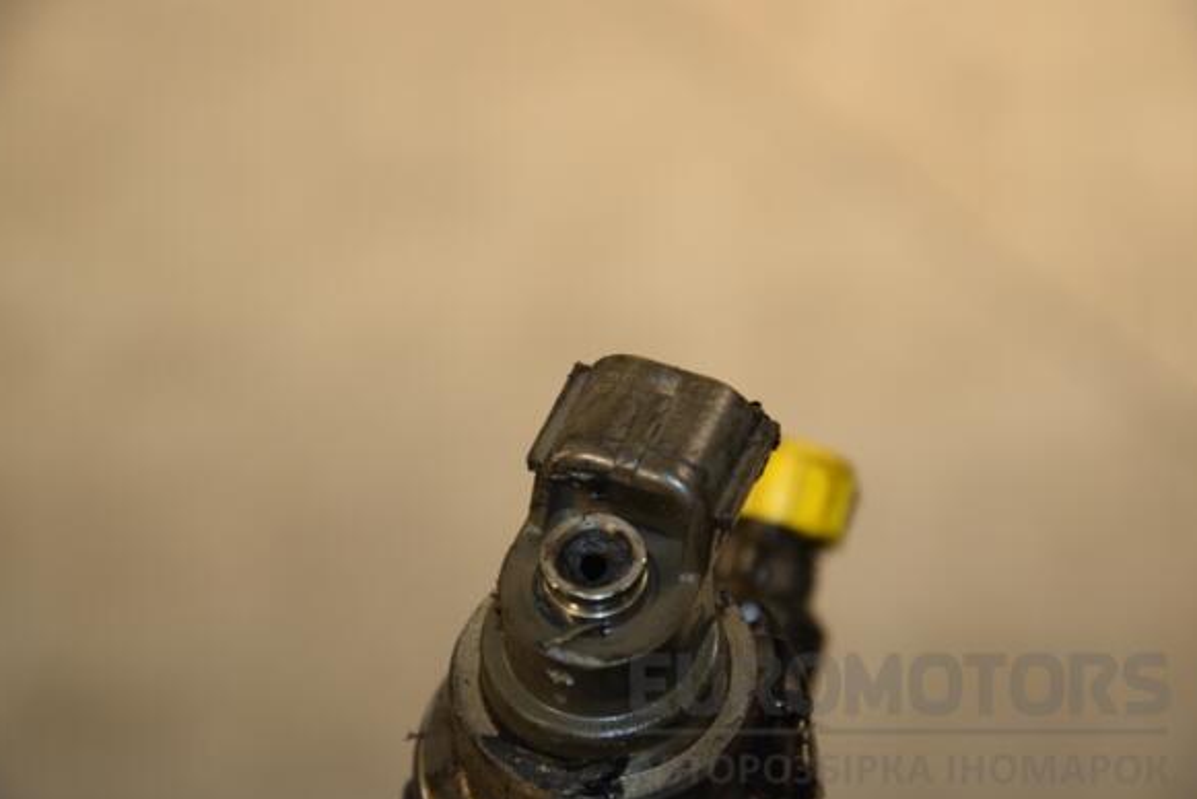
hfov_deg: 12.6
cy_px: 410
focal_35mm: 163
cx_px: 591
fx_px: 5406
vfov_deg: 8.5
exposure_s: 1/200
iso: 800
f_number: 7.1
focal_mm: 105
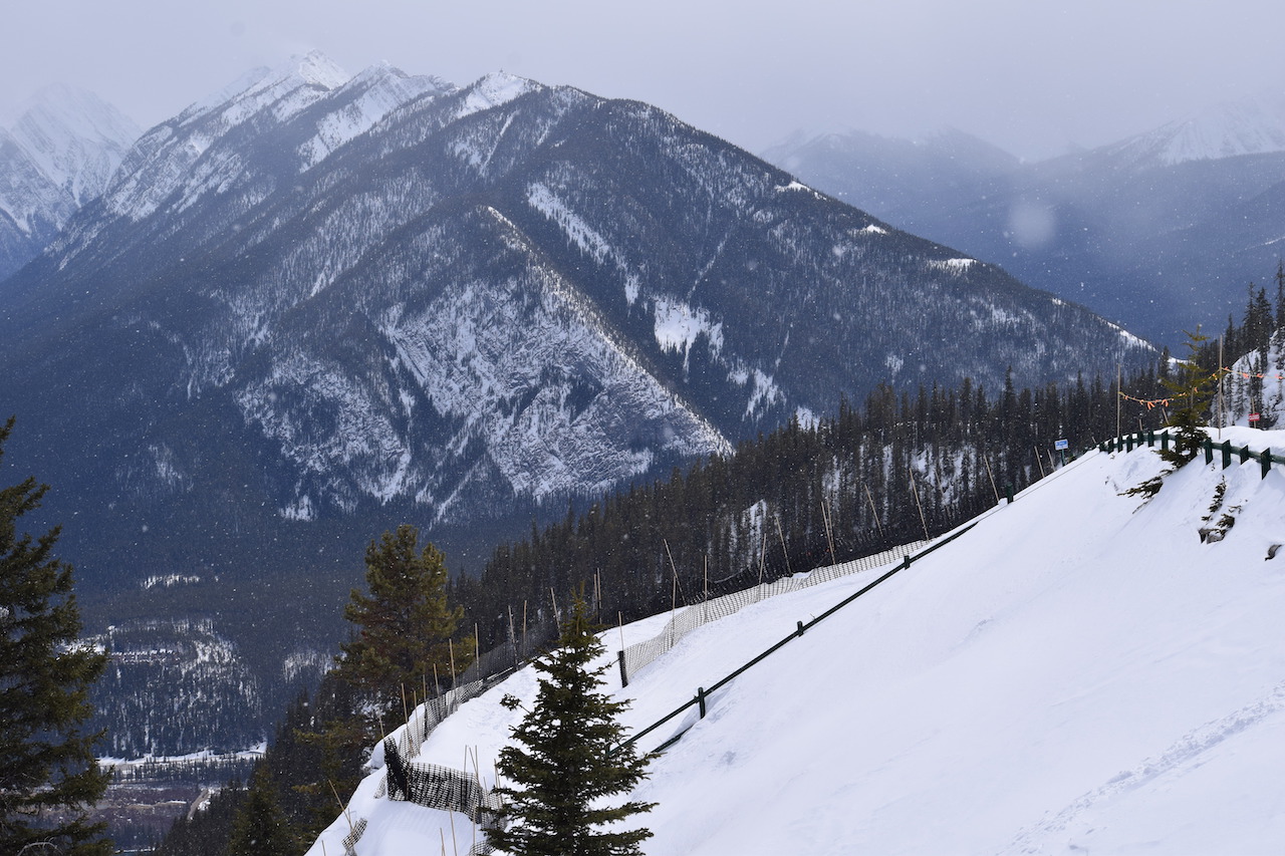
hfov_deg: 24.6
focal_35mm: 82
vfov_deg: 16.5
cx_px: 642
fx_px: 2944
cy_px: 428
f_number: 13
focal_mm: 55
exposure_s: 1/640
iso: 200
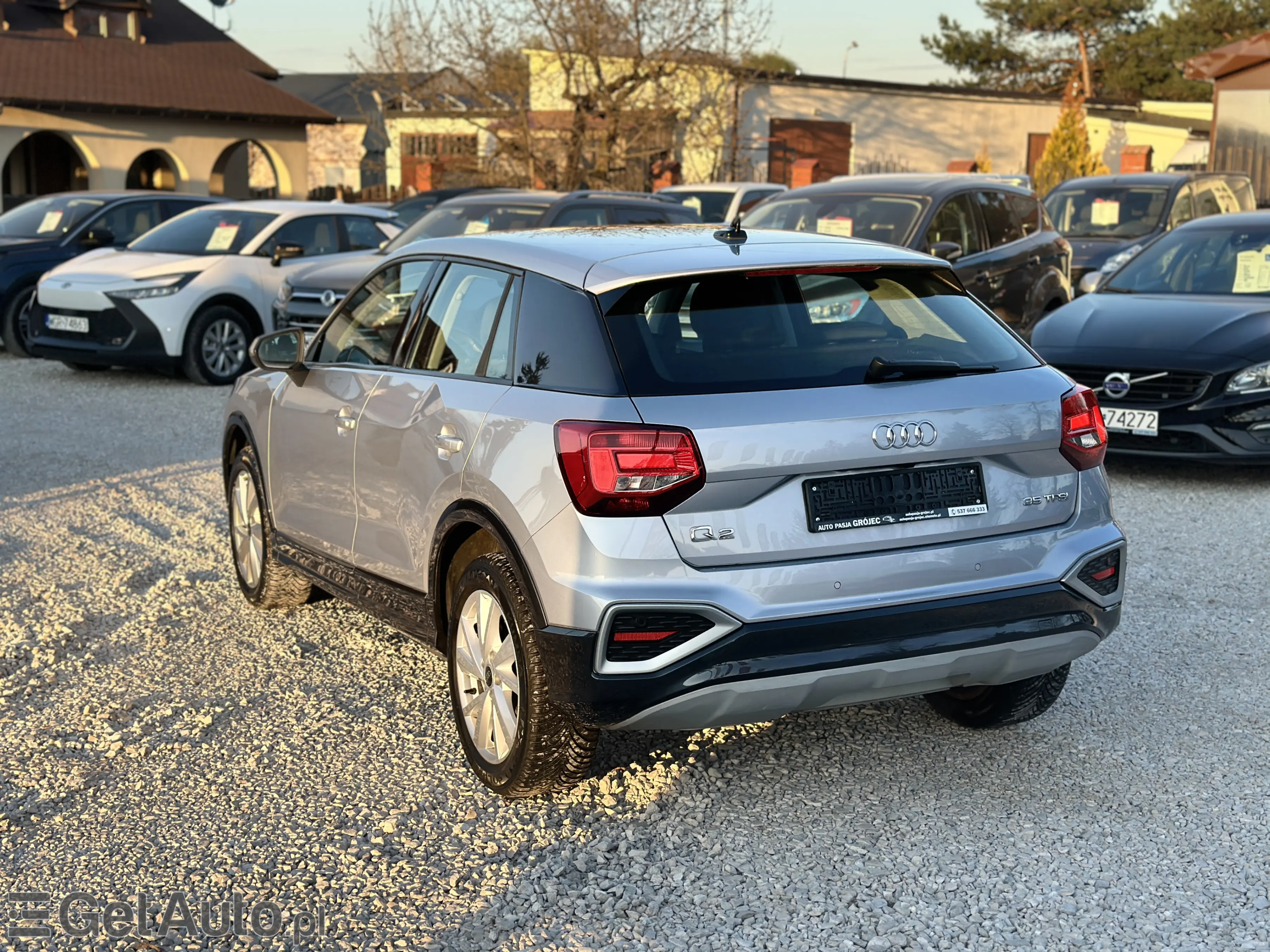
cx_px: 635
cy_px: 476
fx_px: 1761
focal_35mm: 48
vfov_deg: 30.3
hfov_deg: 39.7
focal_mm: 6.86
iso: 80
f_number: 1.78
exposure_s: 1/843
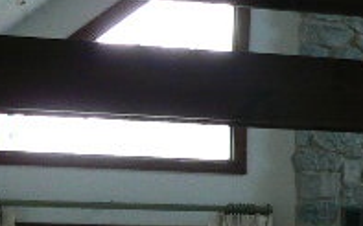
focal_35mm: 124
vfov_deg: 10.3
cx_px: 553
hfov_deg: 15.5
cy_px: 305
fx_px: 1226
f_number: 2.8
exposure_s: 1/30
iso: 160
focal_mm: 6
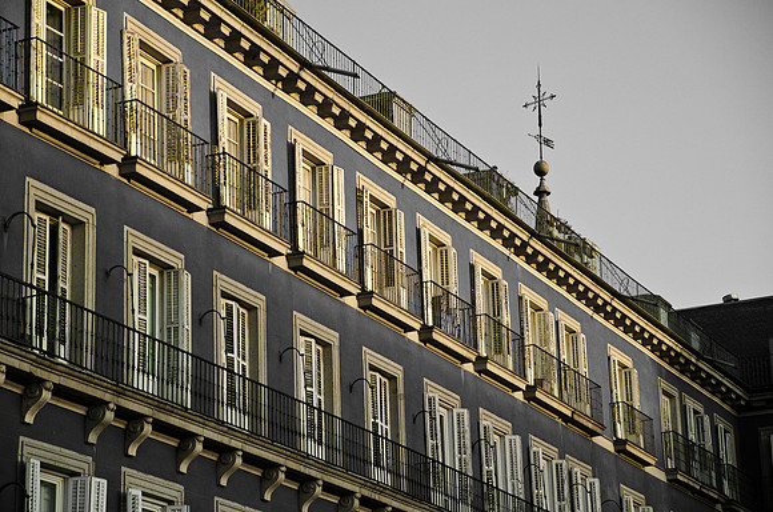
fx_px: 2250
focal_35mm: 105
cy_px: 256
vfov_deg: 13.0
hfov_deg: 19.5
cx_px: 386
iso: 800
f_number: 4
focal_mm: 70
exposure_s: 1/1250
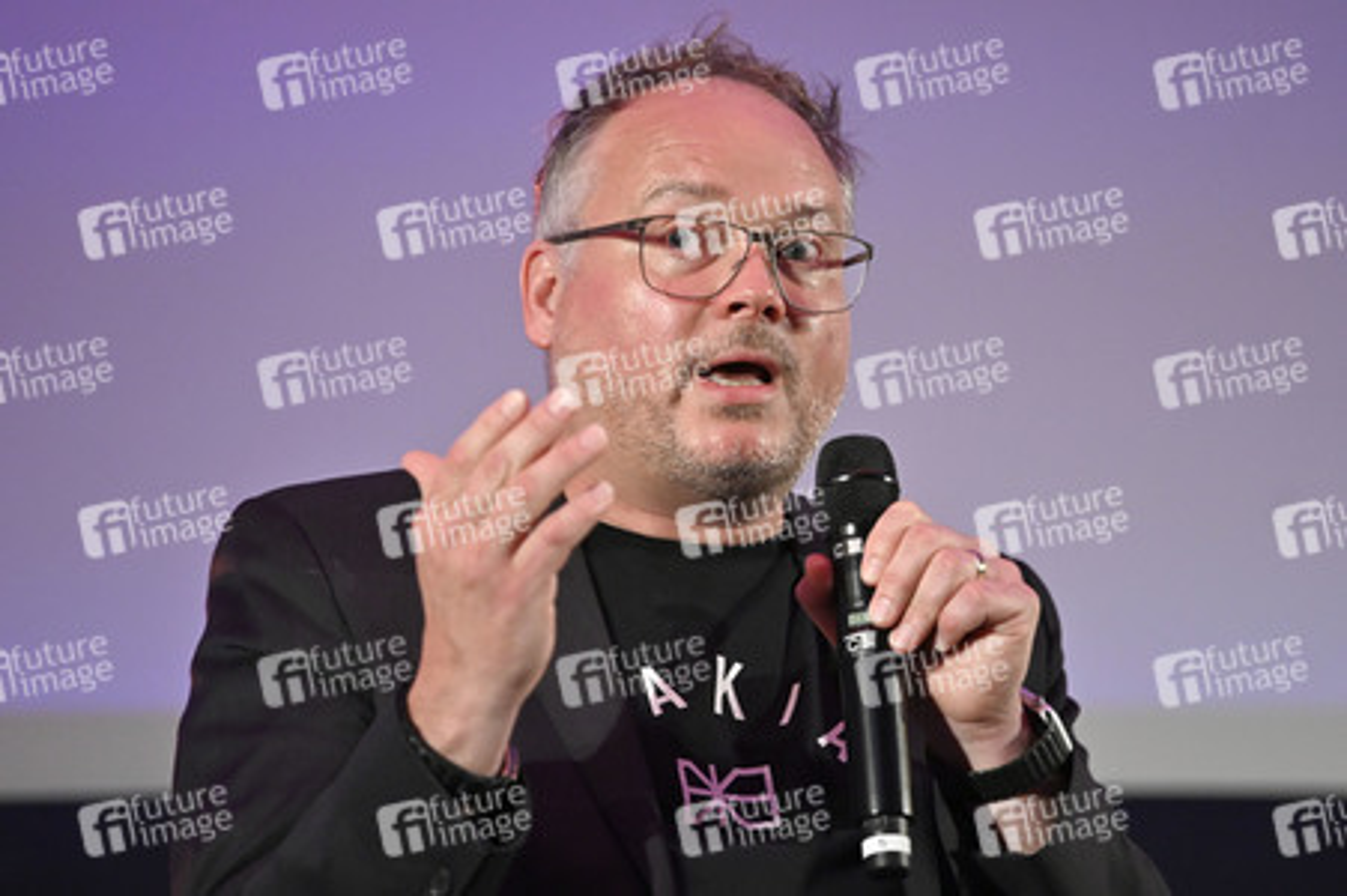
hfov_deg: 11.8
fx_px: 6543
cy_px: 448
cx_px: 674
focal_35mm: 175
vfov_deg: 7.8
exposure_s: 1/400
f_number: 2.8
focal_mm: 175
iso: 3200
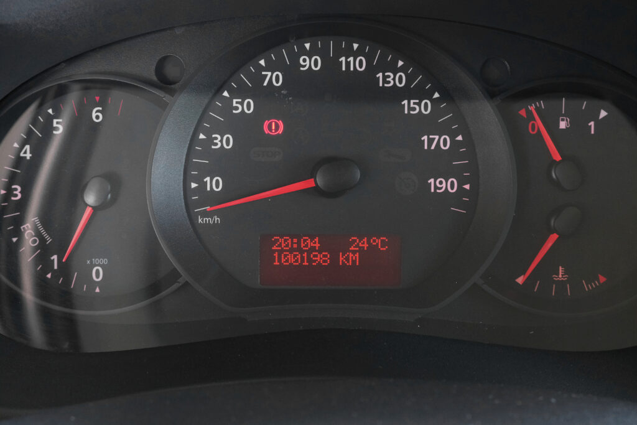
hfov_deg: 48.5
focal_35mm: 40
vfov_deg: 33.4
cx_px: 318
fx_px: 708
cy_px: 212
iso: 2000
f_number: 8
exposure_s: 1/60
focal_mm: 26.4
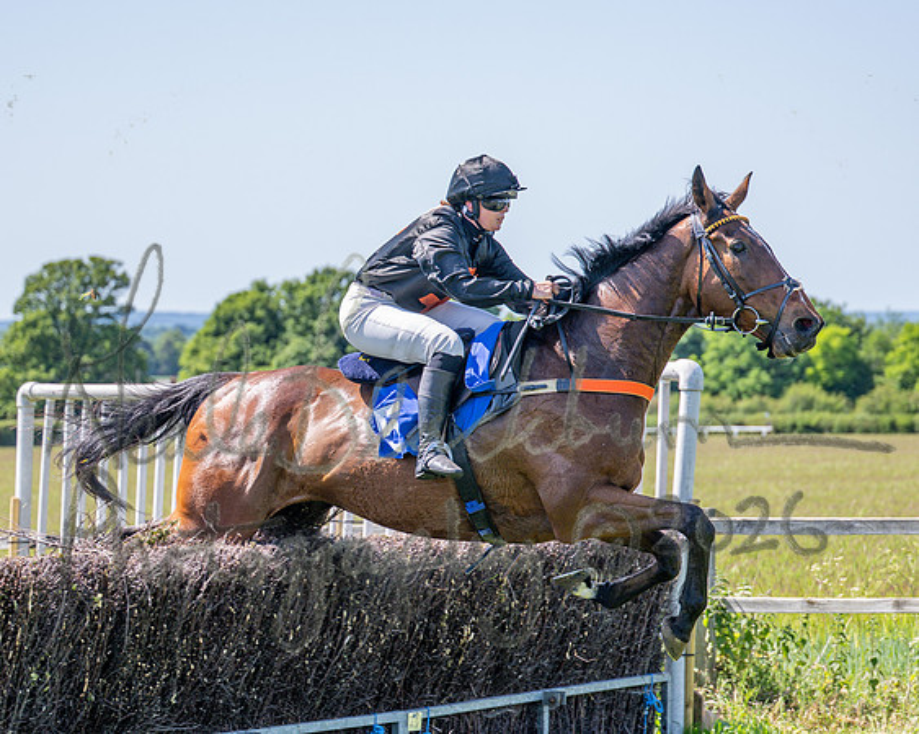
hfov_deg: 16.3
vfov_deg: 13.0
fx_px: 3217
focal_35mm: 118
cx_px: 421
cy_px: 367
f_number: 2.8
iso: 200
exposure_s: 1/1600
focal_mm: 70
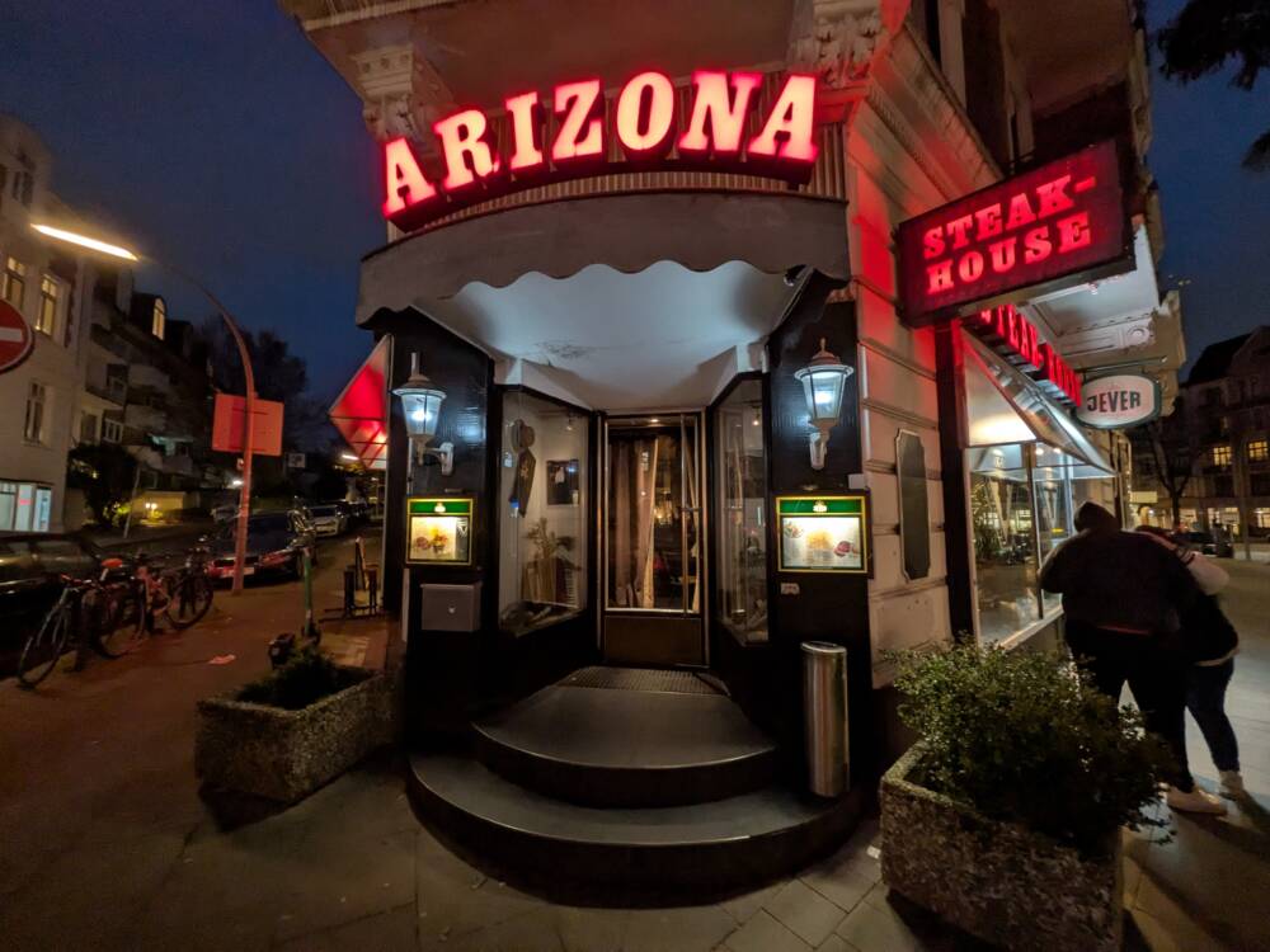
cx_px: 635
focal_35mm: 14
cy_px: 476
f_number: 2.2
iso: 152
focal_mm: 1.83
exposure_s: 1/20
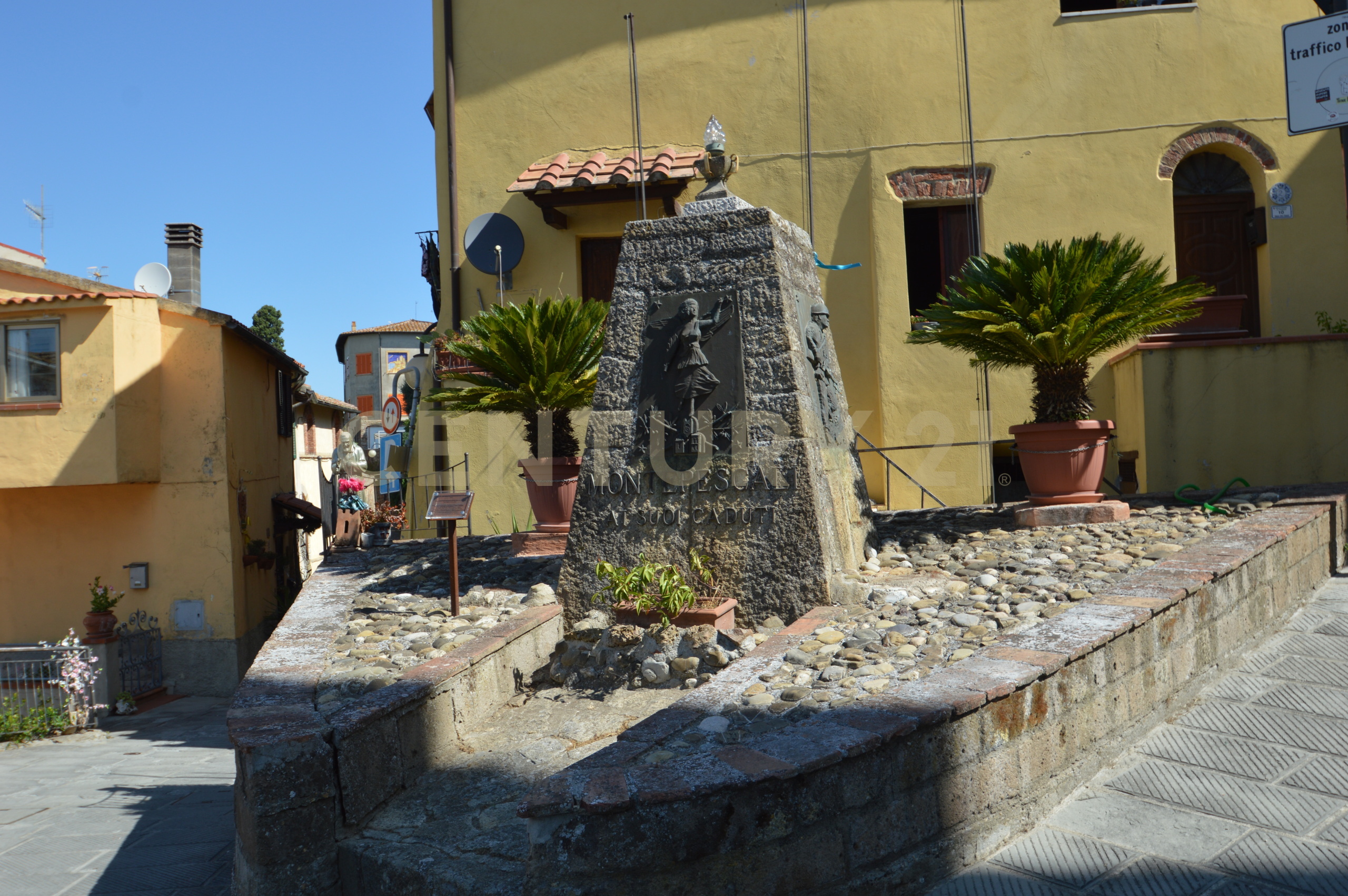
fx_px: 1066
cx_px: 674
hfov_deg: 64.6
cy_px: 448
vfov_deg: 45.6
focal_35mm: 28
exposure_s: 1/200
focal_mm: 19
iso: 100
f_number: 7.1
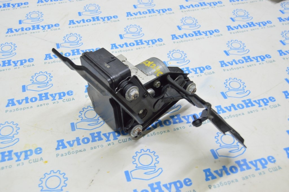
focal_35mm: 39
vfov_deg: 34.2
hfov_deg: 49.6
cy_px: 96
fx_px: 313
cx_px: 144
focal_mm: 26
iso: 400
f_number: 5.6
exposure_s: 1/20
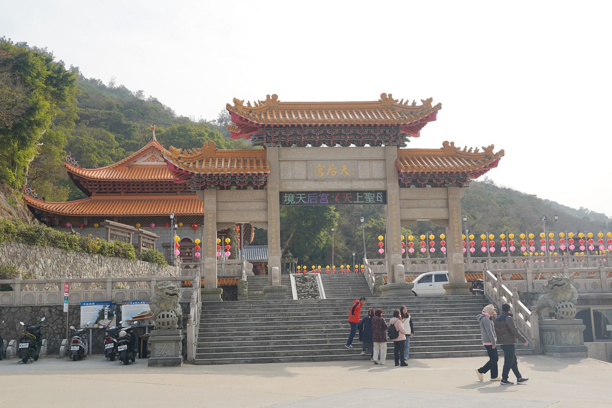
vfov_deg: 32.6
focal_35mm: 41
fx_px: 697
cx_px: 306
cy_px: 204
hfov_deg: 47.4
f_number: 6.3
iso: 100
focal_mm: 41
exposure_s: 1/200
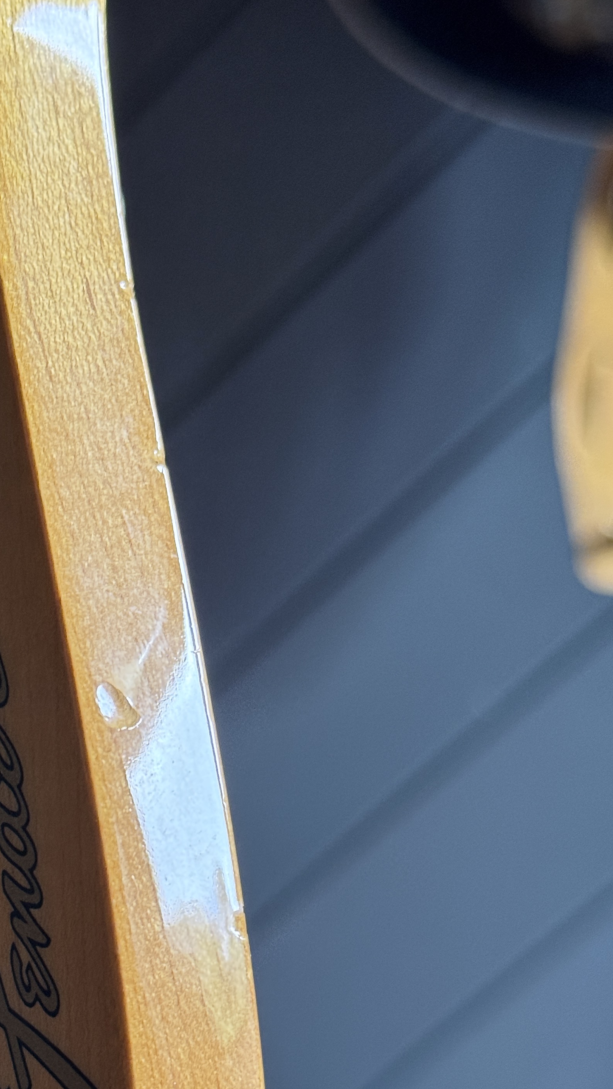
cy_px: 759
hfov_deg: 15.9
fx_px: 2167
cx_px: 58
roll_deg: -0.4
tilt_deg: -19.0
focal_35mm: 75
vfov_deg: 28.0
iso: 250
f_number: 1.78
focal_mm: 6.76
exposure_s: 1/60
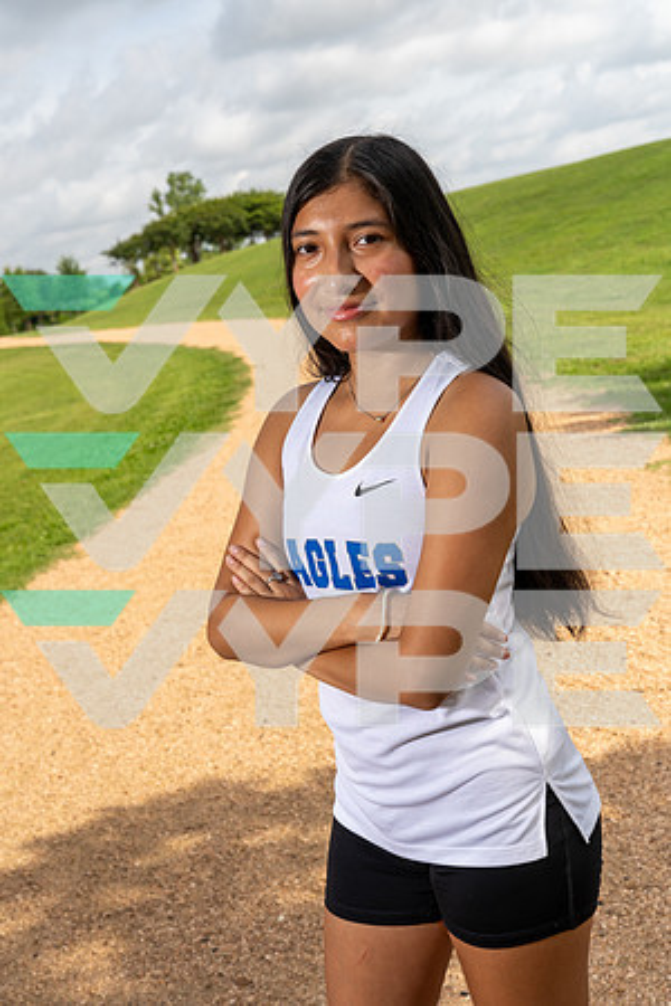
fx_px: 1230
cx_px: 336
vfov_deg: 44.5
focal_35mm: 44
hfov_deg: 30.5
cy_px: 503
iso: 100
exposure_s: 1/250
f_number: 8
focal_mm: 44
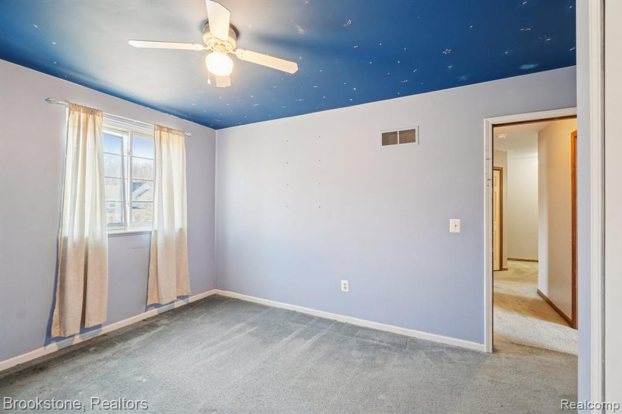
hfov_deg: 100.4
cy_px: 207
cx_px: 311
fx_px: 259
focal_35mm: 15
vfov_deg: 77.3
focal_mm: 10
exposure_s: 1/6
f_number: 8
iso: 400
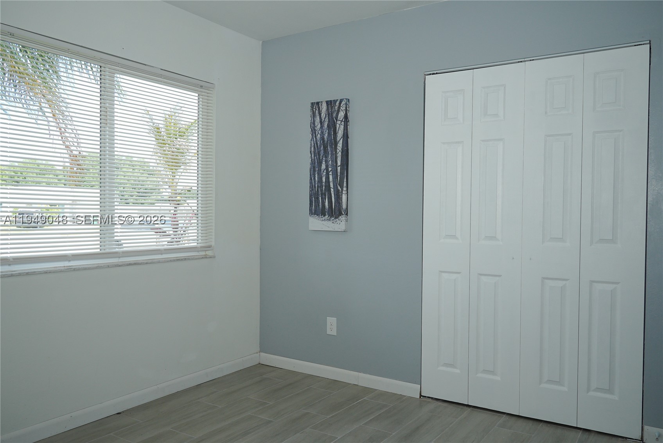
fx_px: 516
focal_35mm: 28
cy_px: 222
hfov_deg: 65.4
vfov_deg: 46.5
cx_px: 332
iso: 1250
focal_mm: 28
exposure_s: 1/160
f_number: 8
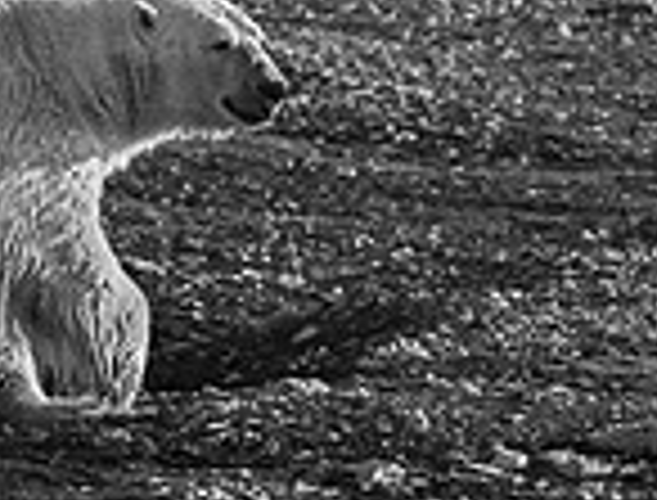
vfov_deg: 0.5
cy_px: 68
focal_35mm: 2762
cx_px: -395
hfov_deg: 0.7
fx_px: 52681
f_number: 4
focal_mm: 500
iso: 2500
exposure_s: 1/2000
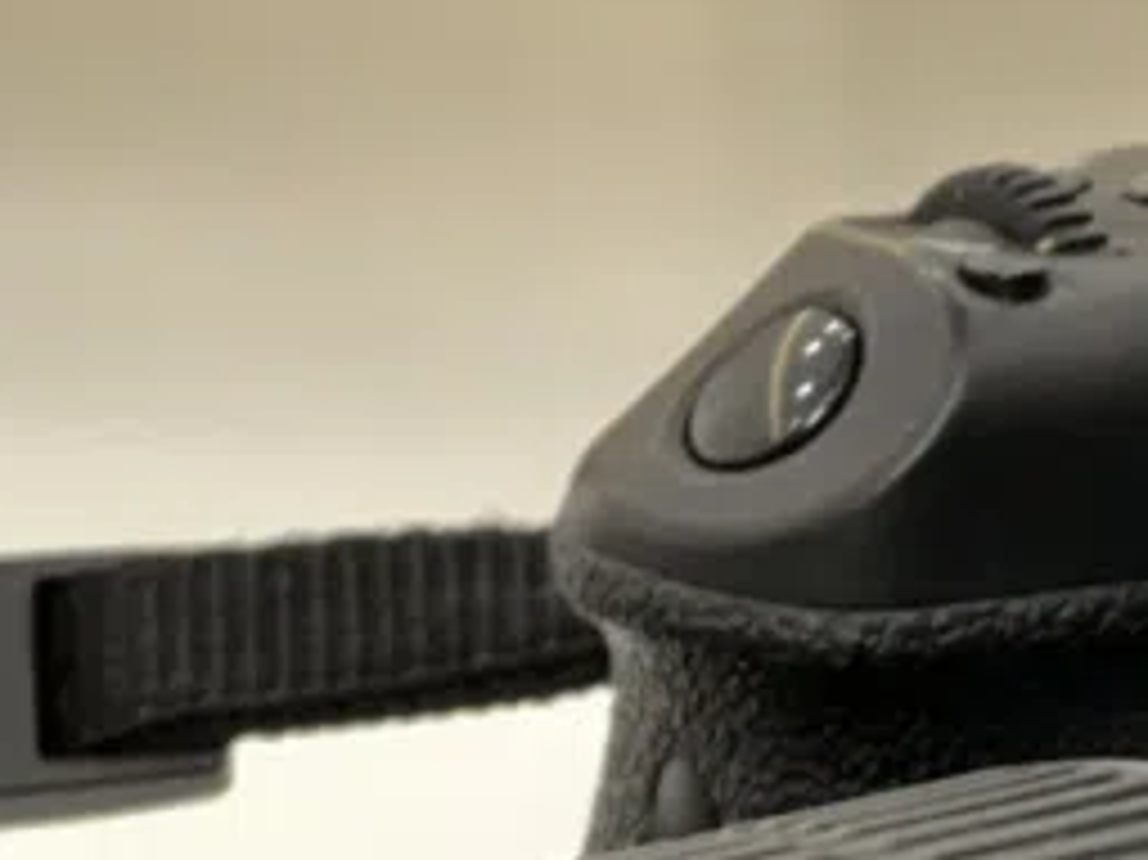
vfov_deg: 4.8
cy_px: 1409
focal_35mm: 309
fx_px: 10243
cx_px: 1454
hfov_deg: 6.4
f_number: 2.8
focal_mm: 9
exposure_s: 1/14
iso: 400
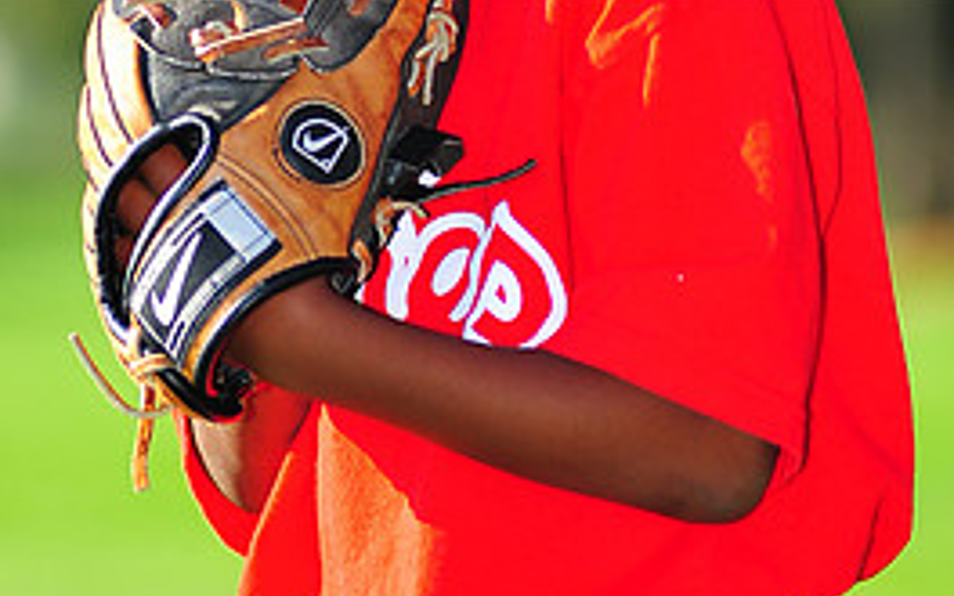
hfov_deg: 5.2
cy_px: -126
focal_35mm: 403
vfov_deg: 3.3
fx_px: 10478
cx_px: 437
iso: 200
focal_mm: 180
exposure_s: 1/640
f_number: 4
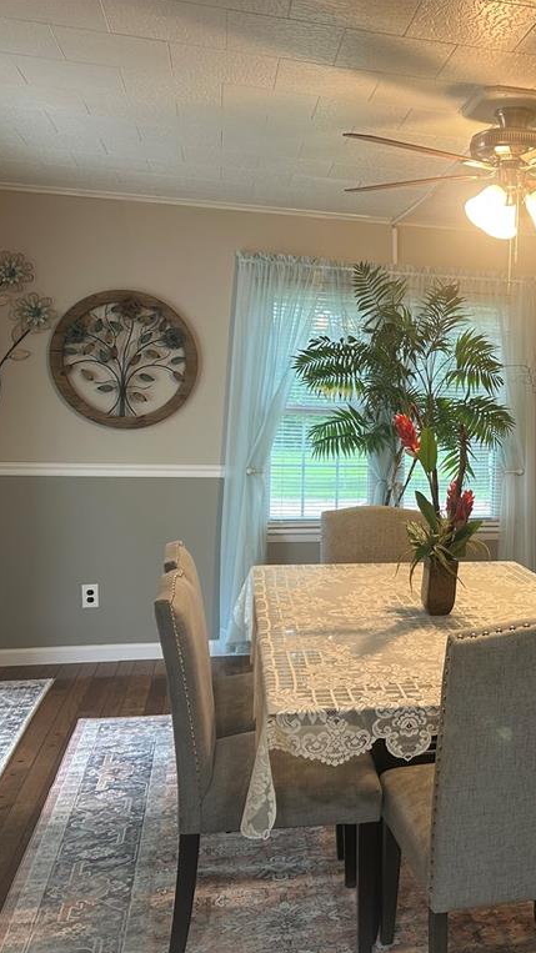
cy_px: 476
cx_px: 496
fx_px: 960
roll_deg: -1.5
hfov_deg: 29.7
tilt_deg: -4.6
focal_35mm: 38
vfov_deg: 52.8
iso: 100
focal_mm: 5.7
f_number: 1.5
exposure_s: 1/60
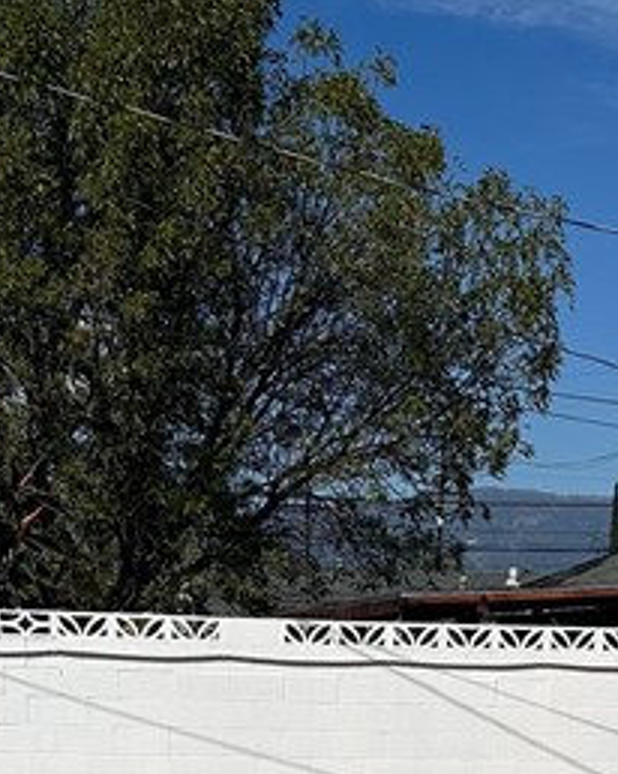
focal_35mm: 93
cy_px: 1098
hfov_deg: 16.5
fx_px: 2129
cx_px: 438
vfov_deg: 18.6
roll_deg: -0.8
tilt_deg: -10.3
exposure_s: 1/12048
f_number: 1.78
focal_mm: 6.86
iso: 80
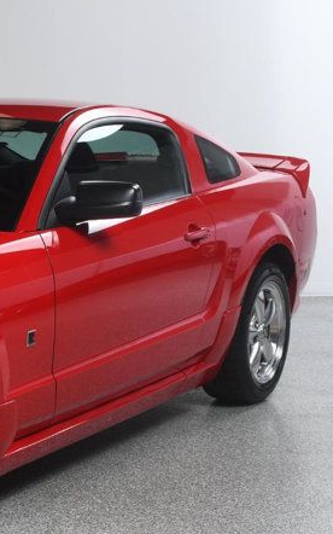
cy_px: 302
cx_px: -151
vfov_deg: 24.3
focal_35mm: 85
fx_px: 1235
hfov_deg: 14.4
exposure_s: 1/160
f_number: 11
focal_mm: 24
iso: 100
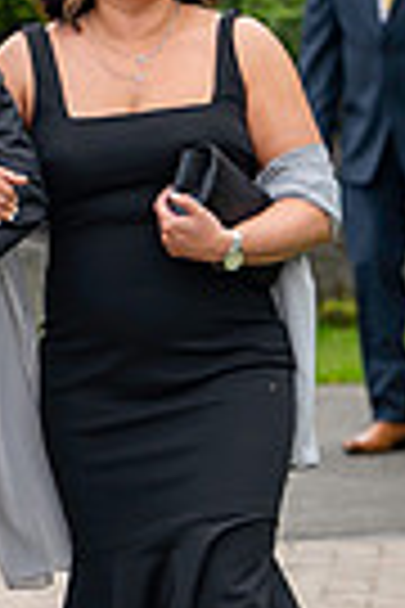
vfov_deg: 3.5
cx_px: 130
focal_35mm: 595
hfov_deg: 2.3
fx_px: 10040
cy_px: 330
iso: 400
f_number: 4
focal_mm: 112
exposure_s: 1/800
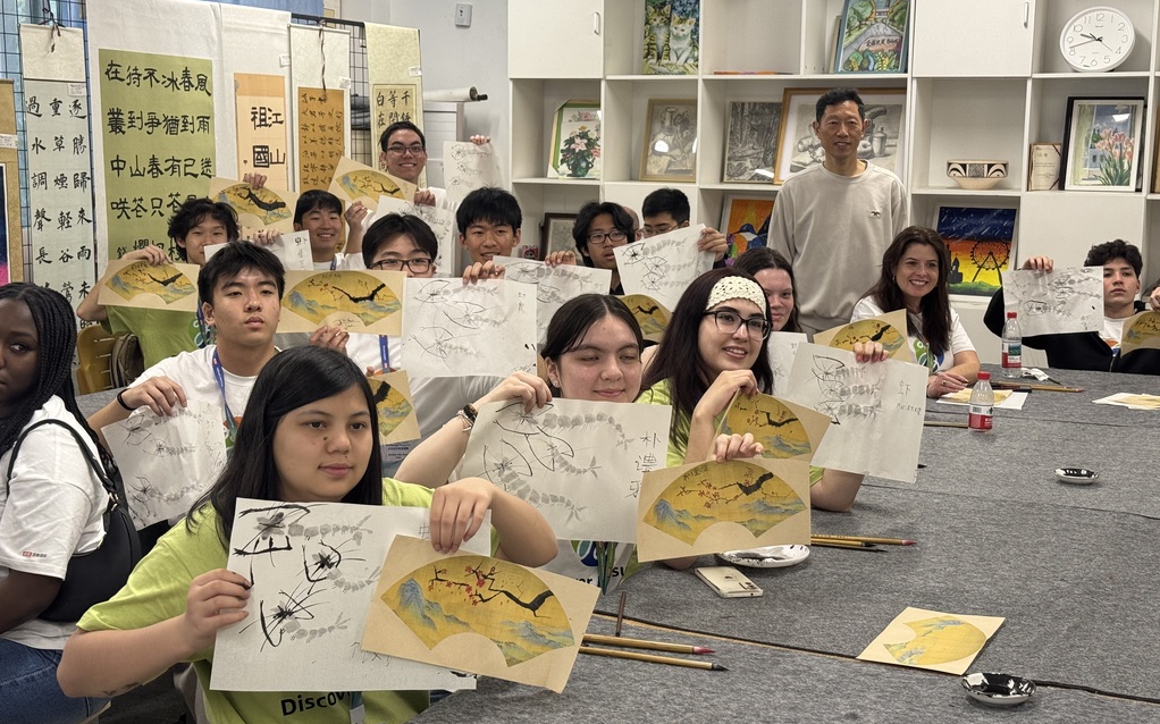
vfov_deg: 25.3
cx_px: 580
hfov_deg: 39.6
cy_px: 314
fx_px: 1612
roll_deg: -1.5
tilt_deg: -7.0
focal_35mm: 51
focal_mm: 6.76
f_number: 1.78
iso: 100
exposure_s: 1/94
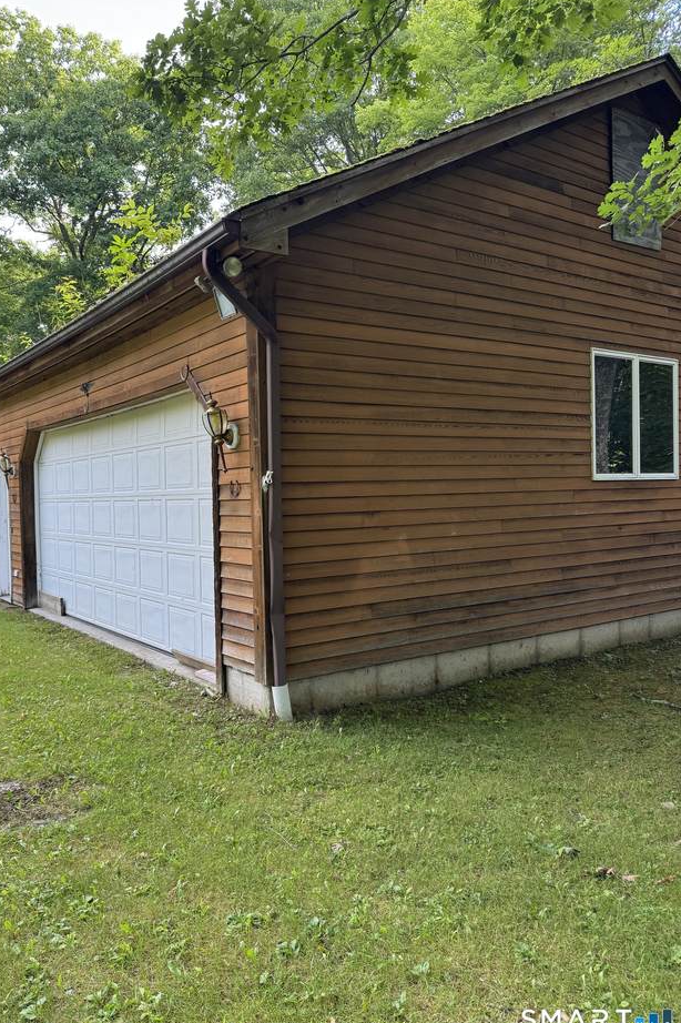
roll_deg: +2.4
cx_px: 283
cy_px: 507
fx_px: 738
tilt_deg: -3.2
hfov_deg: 49.3
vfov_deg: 69.4
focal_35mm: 26
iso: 64
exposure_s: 1/197
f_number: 1.78
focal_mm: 6.76
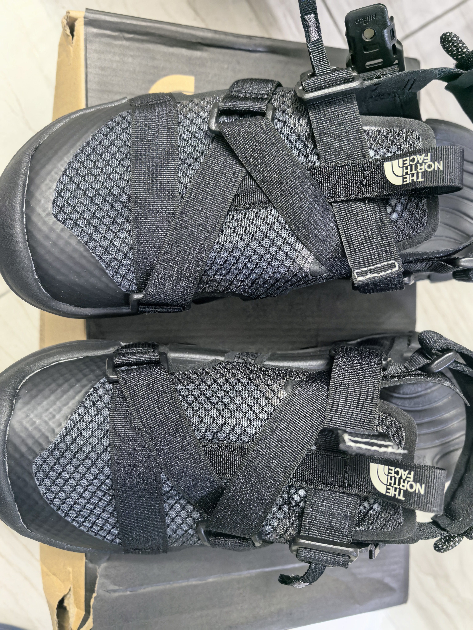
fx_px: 492
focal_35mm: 27
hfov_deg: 51.4
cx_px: 236
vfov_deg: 65.3
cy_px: 315
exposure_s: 1/263
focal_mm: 8.5
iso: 1000
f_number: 2
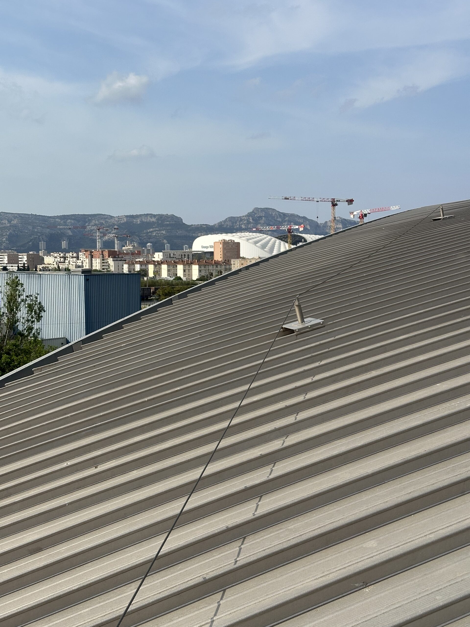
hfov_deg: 30.3
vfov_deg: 39.7
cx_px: 235
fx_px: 869
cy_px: 314
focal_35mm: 48
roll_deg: -0.1
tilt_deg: -6.1
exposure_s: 1/6211
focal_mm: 6.86
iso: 64
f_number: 1.78
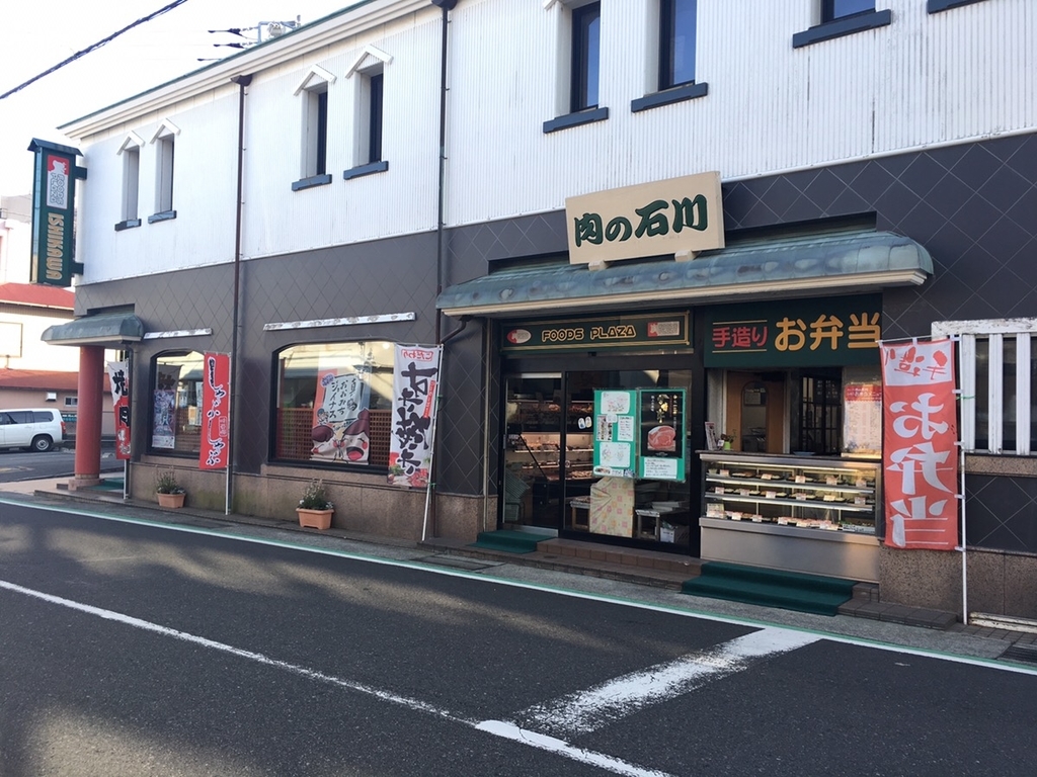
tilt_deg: +1.7
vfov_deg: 48.2
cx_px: 518
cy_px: 388
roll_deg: -0.8
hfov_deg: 61.7
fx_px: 869
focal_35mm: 29
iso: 25
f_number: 2.2
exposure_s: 1/127
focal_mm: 4.15
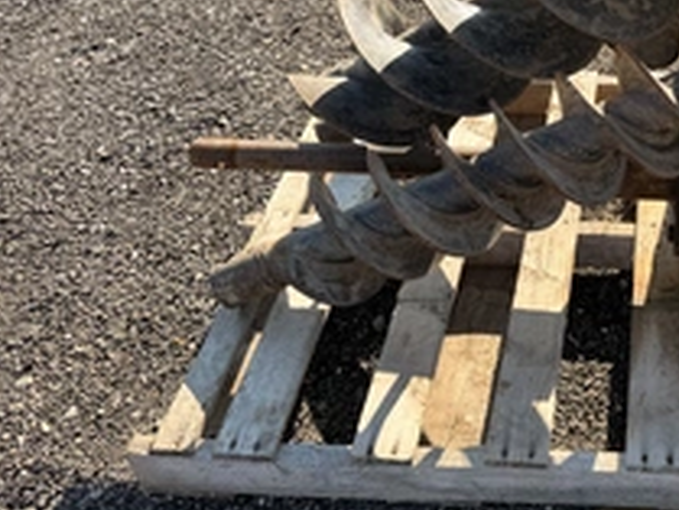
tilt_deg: -33.8
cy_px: 136
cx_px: 601
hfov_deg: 38.6
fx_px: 903
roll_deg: -2.7
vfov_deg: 31.1
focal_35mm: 46
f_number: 1.78
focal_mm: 6.76
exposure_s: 1/1410
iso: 80
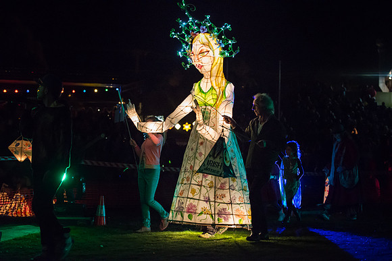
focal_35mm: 90
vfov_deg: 15.2
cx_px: 196
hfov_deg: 22.6
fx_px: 980
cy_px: 130
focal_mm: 90
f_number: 3.3
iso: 10159
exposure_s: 1/125
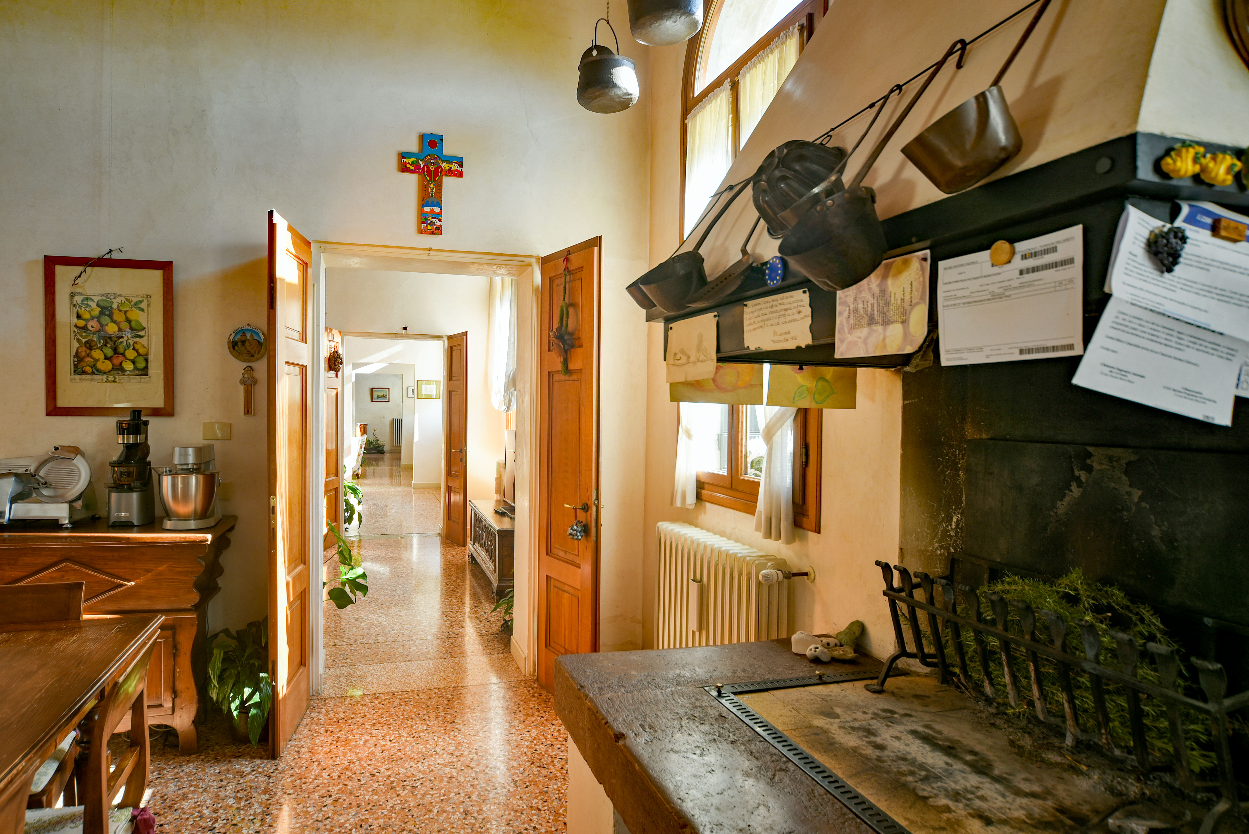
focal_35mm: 18
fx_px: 625
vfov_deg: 67.4
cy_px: 417
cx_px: 624
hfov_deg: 90.0
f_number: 6.3
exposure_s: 1/25
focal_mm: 18
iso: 100
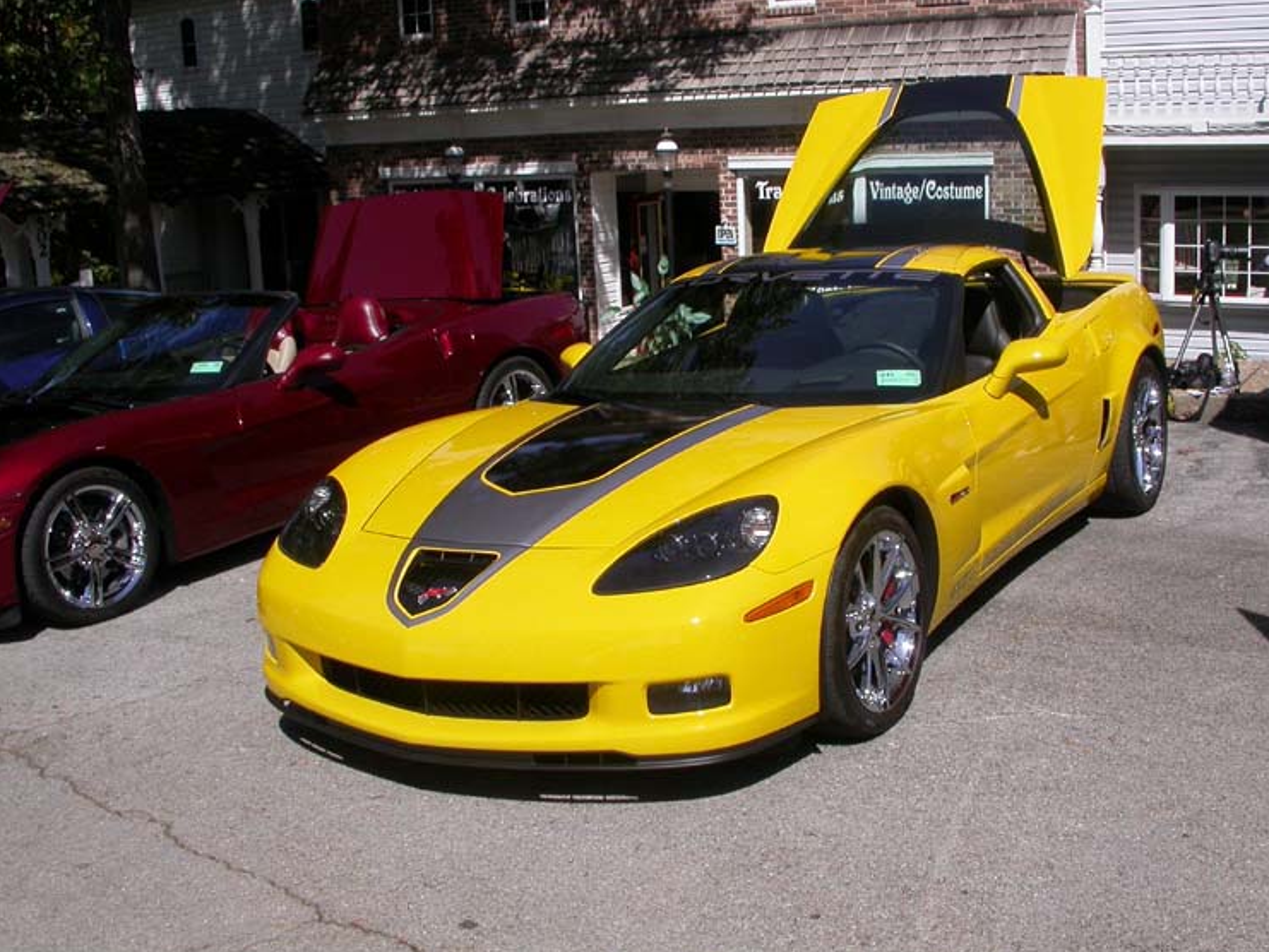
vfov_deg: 35.1
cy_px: 445
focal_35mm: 41
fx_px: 1503
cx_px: 682
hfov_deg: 45.7
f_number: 7.5
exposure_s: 1/450
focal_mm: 7.85
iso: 100
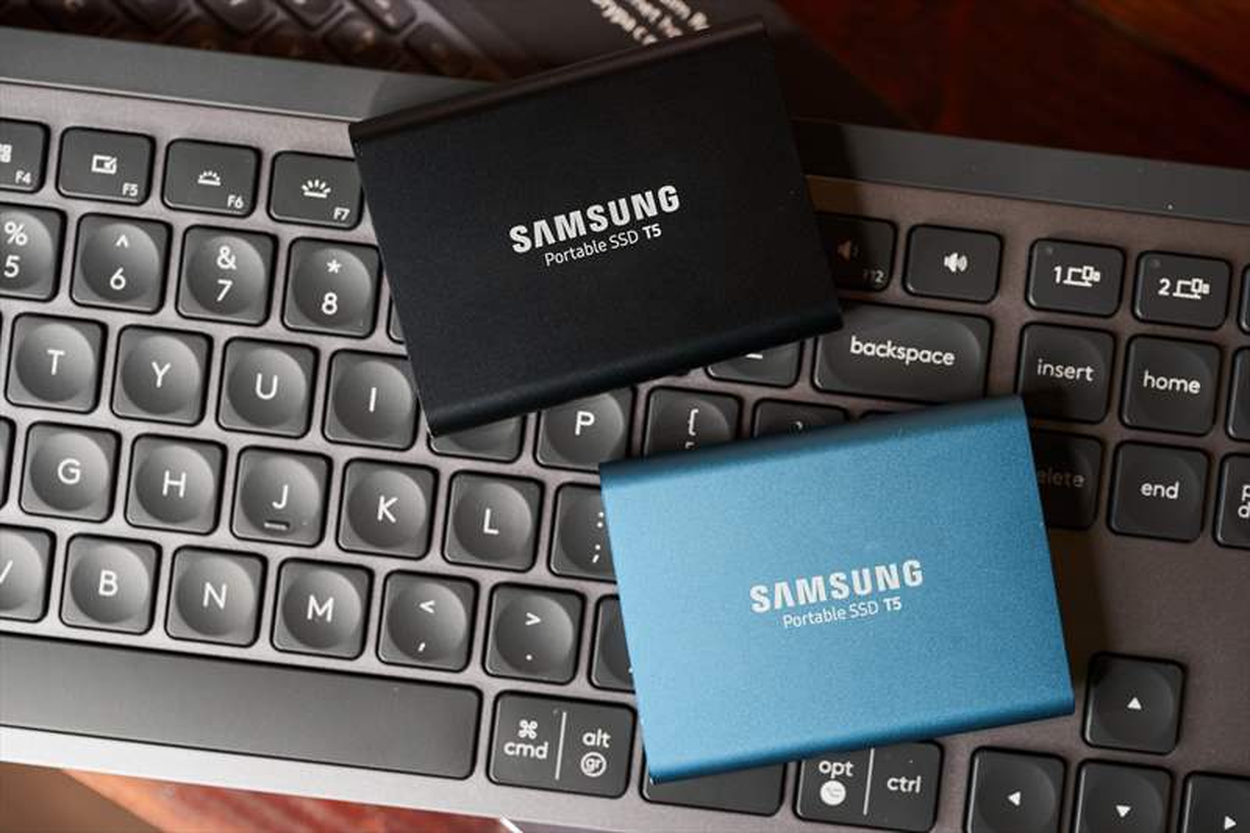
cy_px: 416
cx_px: 625
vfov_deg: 19.4
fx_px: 2430
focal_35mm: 70
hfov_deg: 28.8
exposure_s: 1/100
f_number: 4.5
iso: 800
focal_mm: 70
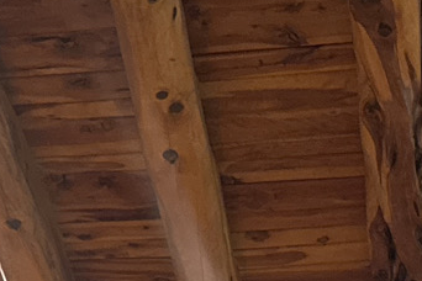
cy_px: 739
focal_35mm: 146
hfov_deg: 14.0
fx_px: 1711
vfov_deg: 8.4
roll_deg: -4.2
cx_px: 100
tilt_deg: +22.1
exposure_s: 1/50
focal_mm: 6.76
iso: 500
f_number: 1.78
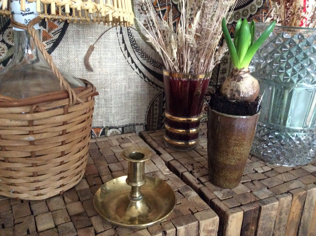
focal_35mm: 32
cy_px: 118
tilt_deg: -19.8
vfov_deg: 44.1
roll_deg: -1.0
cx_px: 158
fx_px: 292
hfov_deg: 56.9
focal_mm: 3.3
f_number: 2.4
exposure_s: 1/17
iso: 400
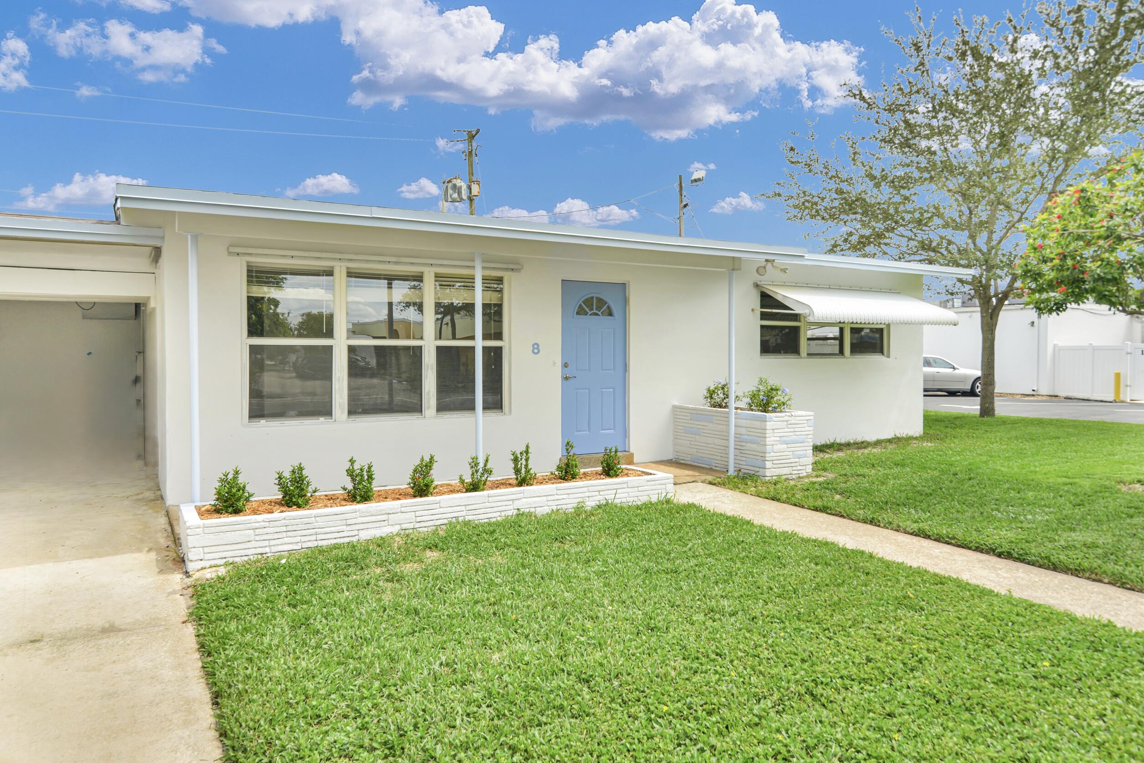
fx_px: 763
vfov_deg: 53.1
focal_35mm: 24
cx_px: 572
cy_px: 351
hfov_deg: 73.7
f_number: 8
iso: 200
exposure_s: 1/500
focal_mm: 20
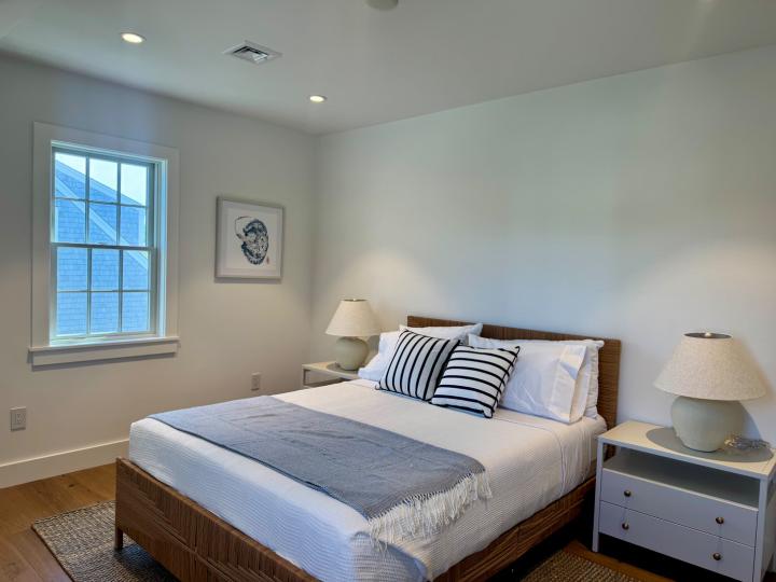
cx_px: 388
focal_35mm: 24
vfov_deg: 56.8
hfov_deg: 71.6
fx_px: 538
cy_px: 291
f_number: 1.78
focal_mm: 6.76
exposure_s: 1/142
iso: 64
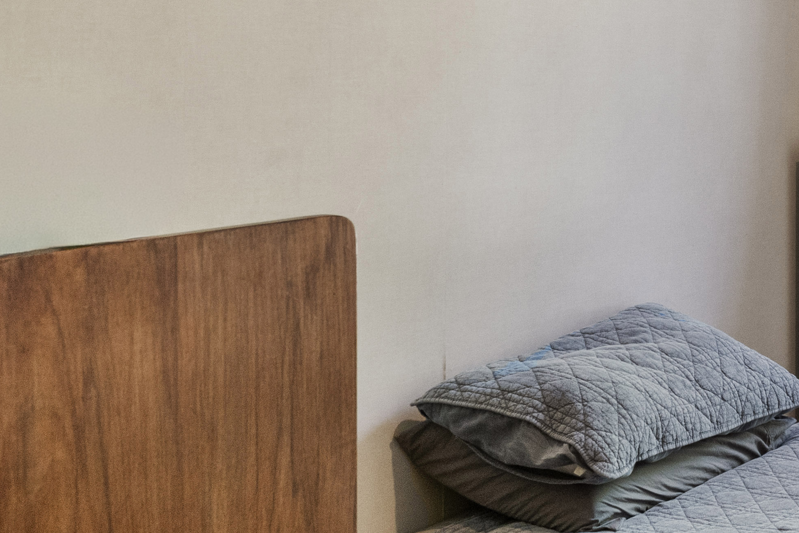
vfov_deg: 19.5
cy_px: 105
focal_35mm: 69
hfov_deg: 25.4
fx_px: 1532
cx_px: 1027
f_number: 8
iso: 640
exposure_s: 1/13
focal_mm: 17
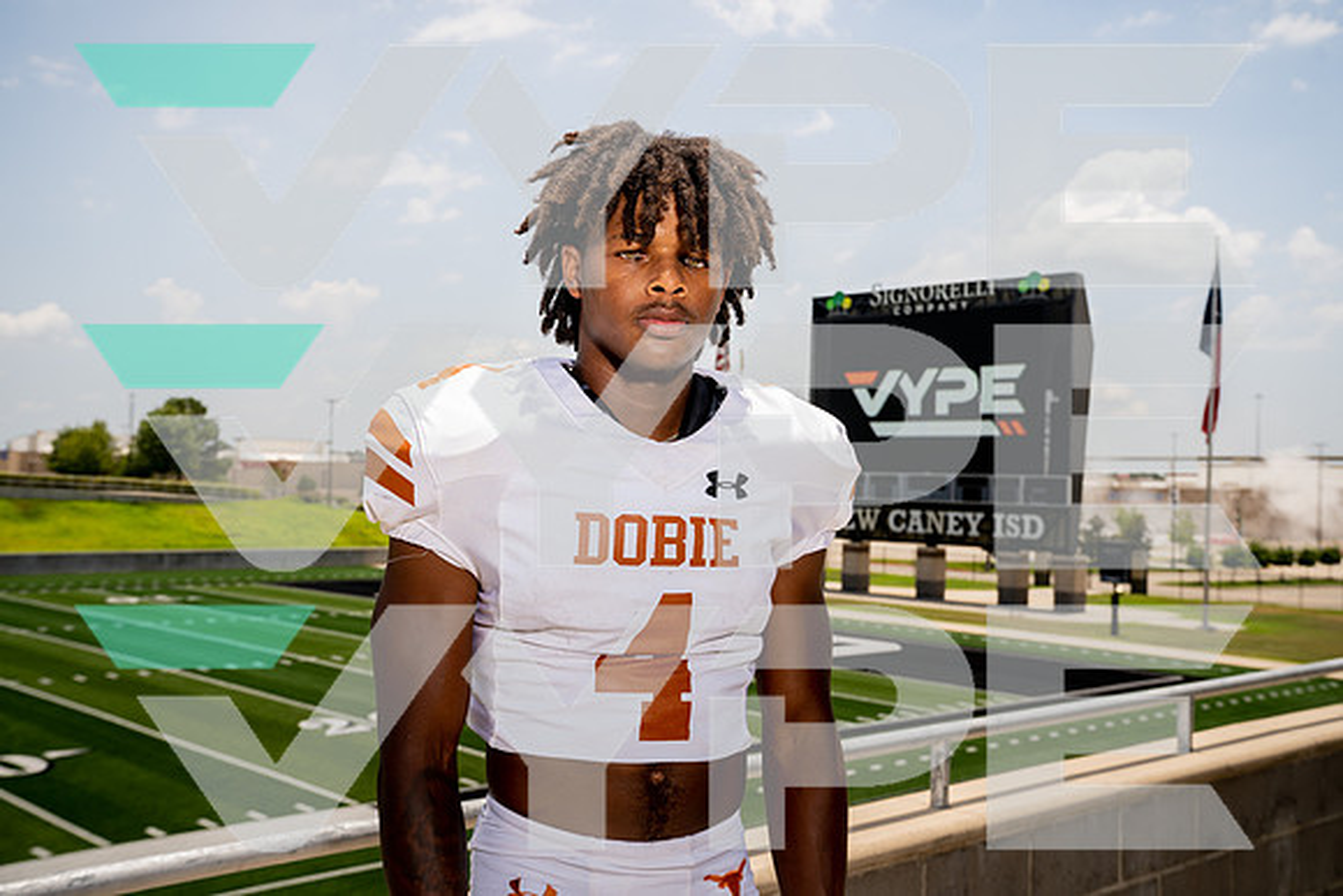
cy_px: 448
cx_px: 672
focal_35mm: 38
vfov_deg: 35.1
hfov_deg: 50.7
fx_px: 1418
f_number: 7.1
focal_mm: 38
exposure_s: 1/250
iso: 100
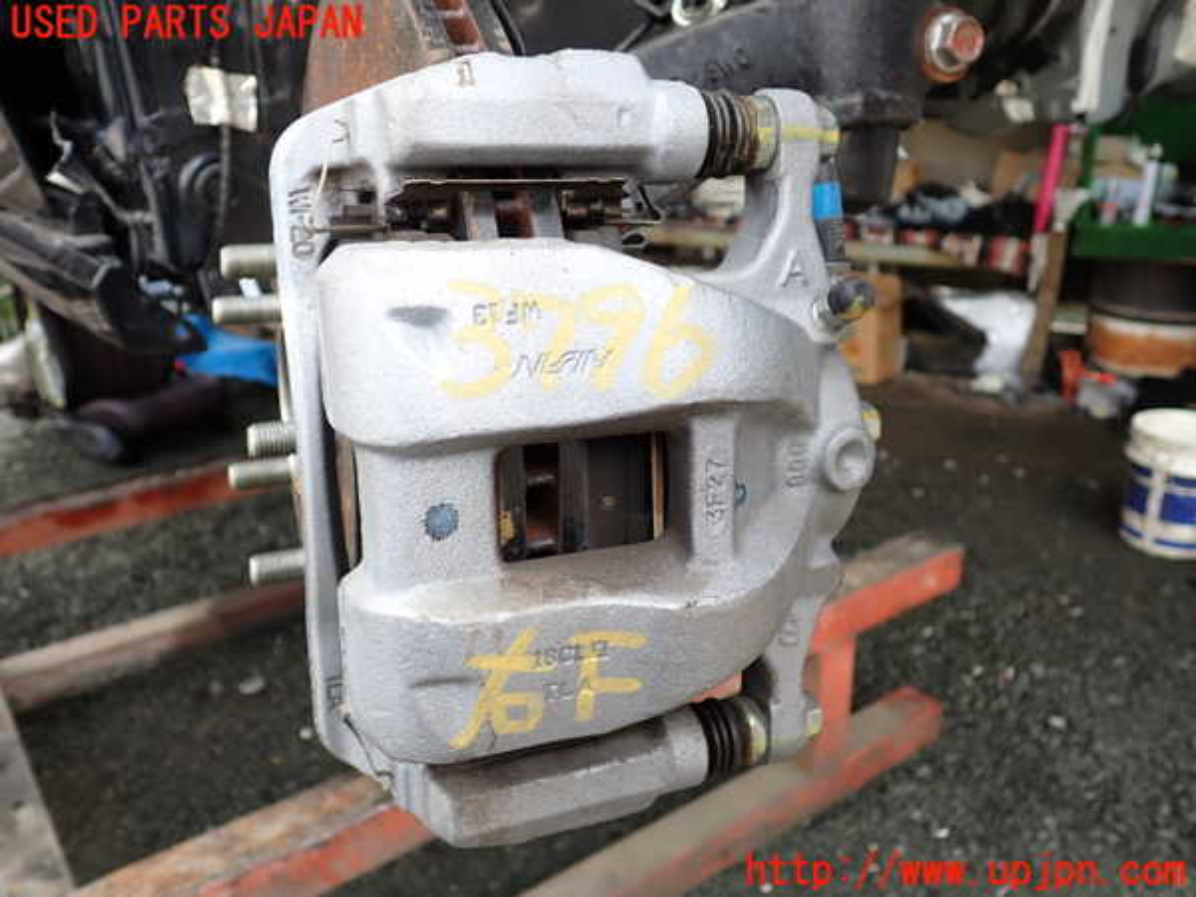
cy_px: 448
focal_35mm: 30
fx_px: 1037
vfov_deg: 46.8
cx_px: 598
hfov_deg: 60.0
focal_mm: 5.4
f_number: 2.3
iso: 100
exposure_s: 1/160
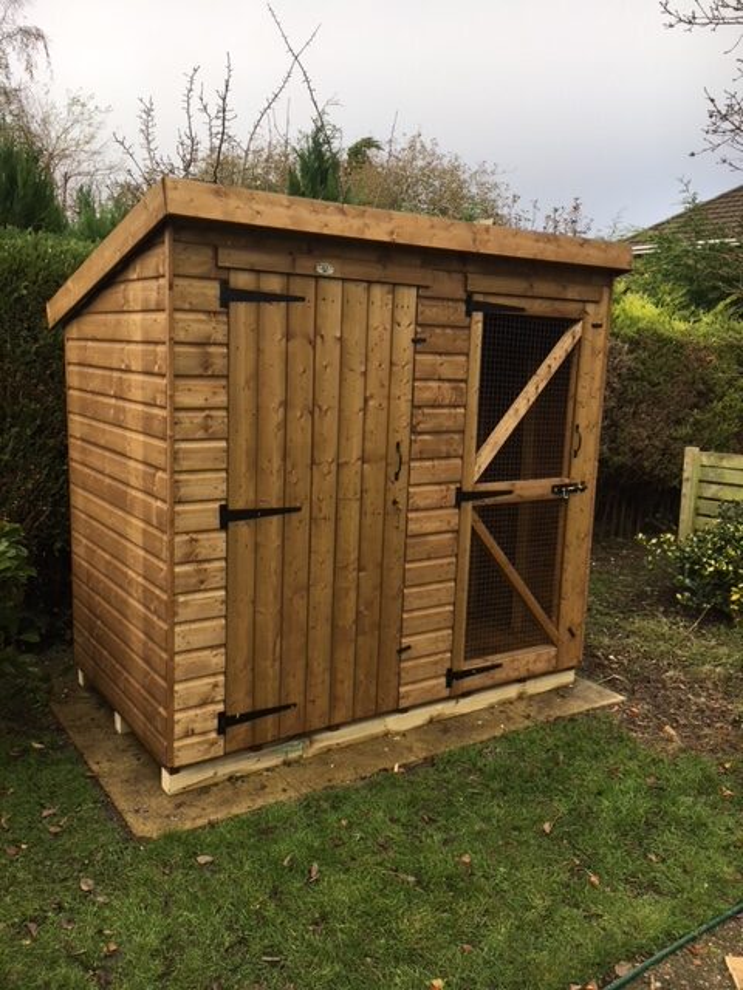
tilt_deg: -9.4
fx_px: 830
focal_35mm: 29
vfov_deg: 61.7
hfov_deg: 48.2
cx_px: 372
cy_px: 495
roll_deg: -1.0
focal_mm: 4.15
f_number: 2.2
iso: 25
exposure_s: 1/356
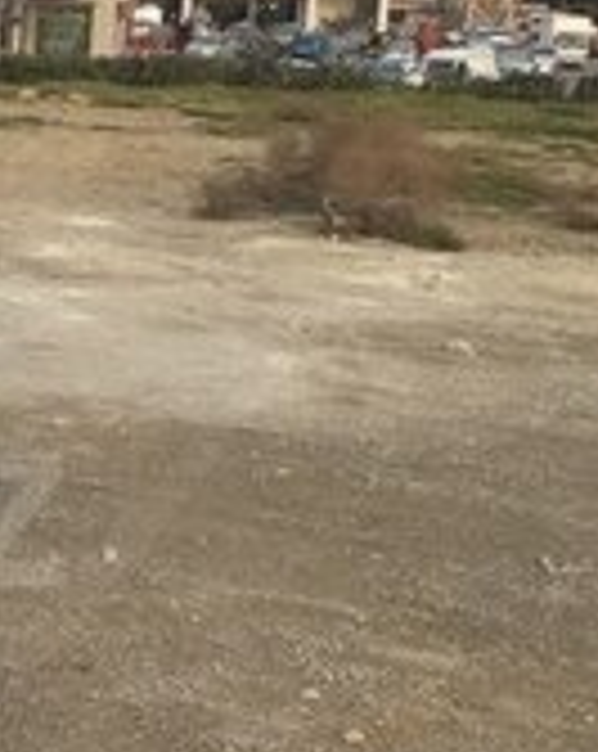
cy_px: 520
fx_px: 2485
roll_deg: -1.3
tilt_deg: -13.5
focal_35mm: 112
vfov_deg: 17.1
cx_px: -396
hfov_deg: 12.7
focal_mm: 4.15
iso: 32
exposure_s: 1/608
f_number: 2.2
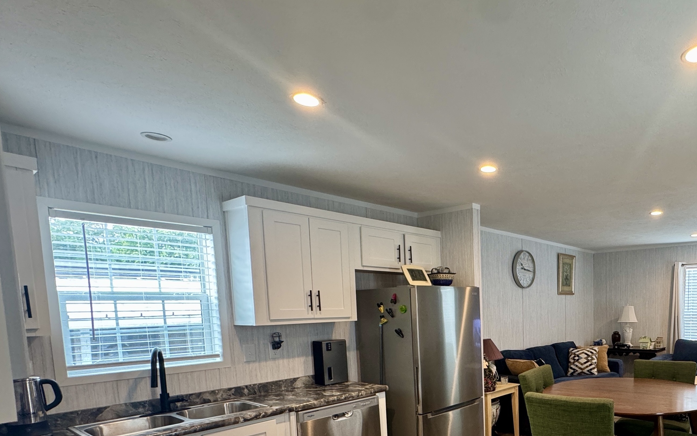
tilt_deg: -6.1
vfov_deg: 50.1
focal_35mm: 23
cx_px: 524
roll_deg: +0.5
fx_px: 437
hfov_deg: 71.8
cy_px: 344
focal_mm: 2.22
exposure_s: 1/60
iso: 250
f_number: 2.2
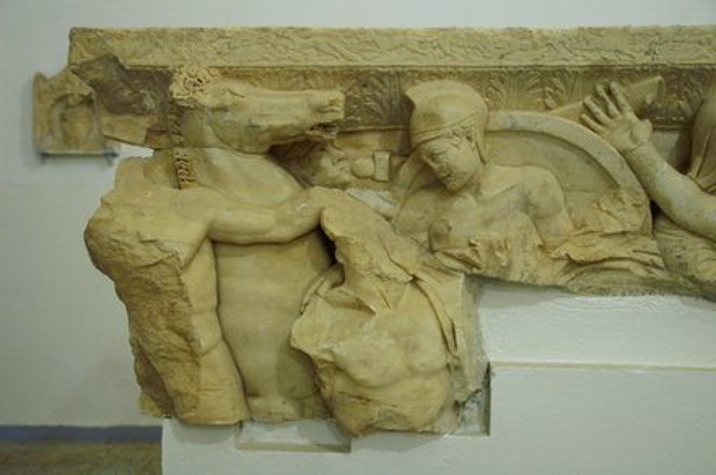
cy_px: 238
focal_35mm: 45
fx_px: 894
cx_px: 358
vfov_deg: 29.8
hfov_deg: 43.7
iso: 1600
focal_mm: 30
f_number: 4
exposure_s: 1/40
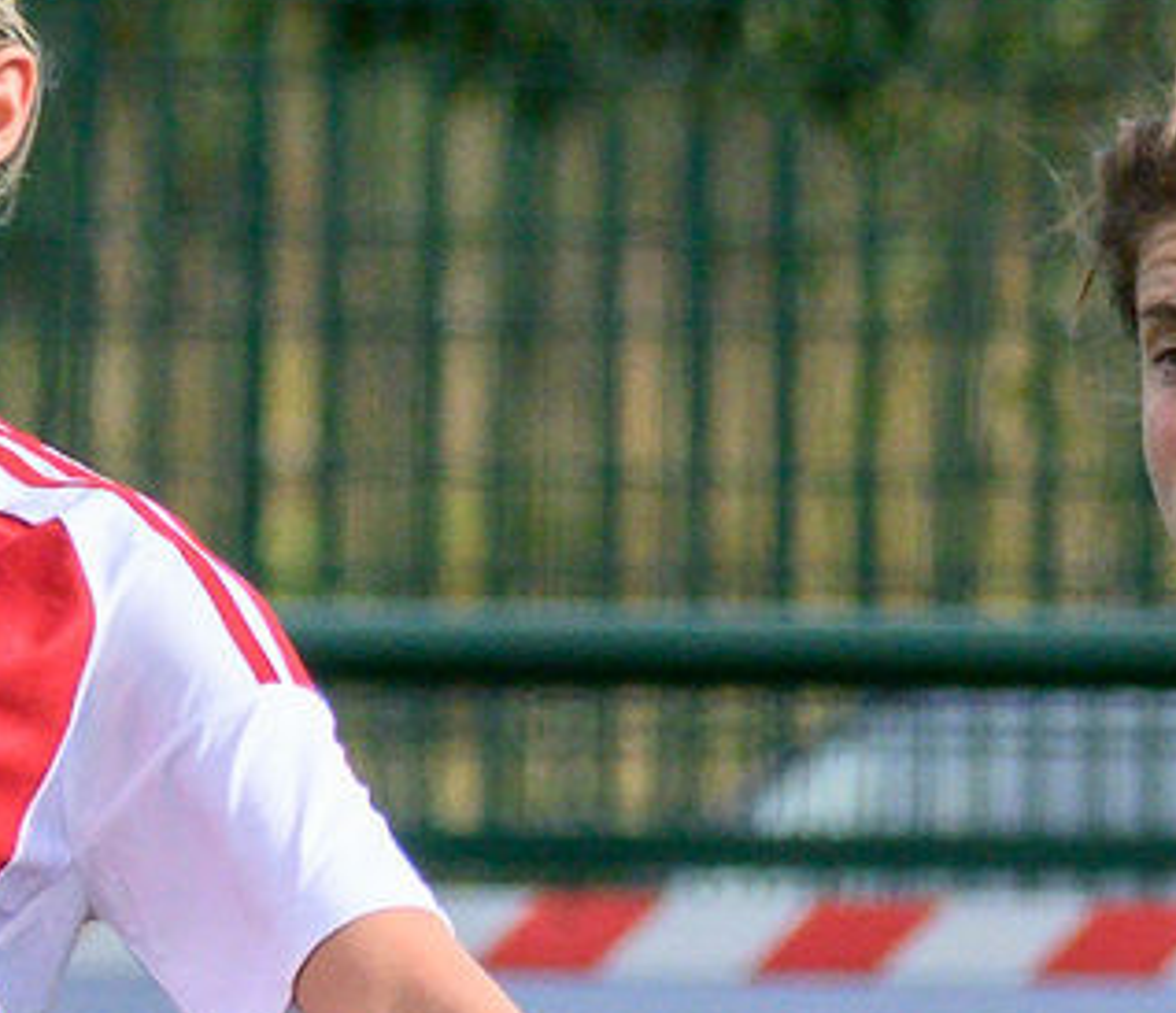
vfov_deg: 0.6
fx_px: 94532
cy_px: 753
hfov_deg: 0.7
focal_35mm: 2635
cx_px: -611
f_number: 5
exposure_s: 1/1600
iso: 450
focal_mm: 185
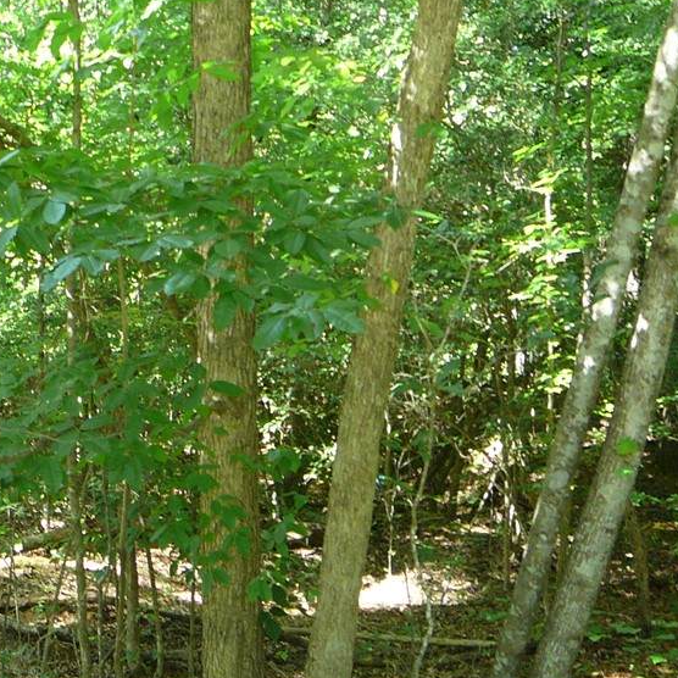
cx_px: 118
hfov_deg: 29.2
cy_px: 416
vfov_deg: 29.9
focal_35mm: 57
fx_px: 1263
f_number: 2.8
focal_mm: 5.2
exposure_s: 1/30
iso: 125
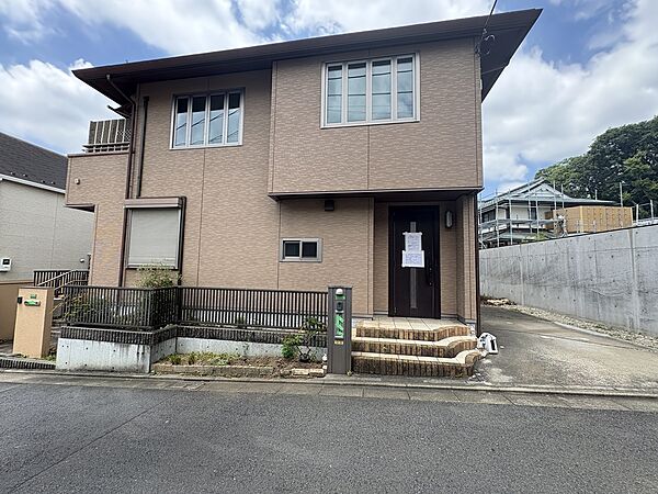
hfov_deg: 102.1
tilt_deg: +5.8
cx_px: 329
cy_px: 247
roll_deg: +0.3
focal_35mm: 14
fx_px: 266
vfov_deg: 85.7
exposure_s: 1/625
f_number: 2.2
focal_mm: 2.22
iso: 50
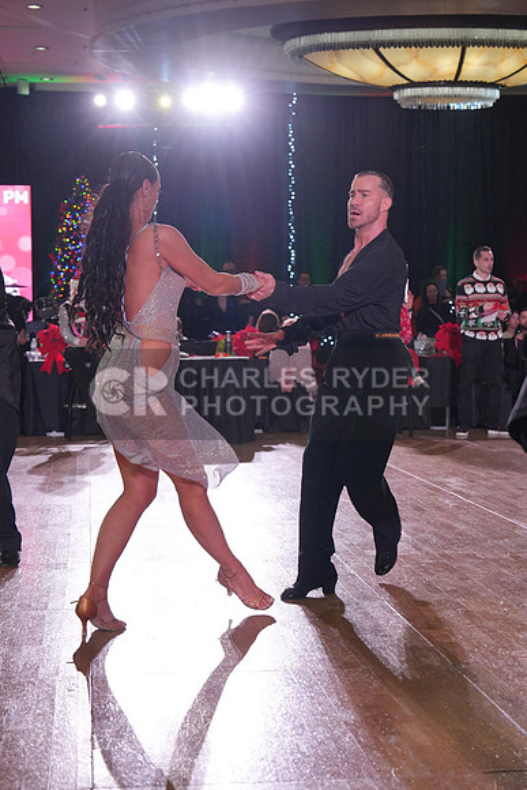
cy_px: 395
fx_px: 1536
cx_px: 264
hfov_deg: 19.5
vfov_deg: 28.8
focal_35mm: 70
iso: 2500
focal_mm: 70
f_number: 5.6
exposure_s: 1/400
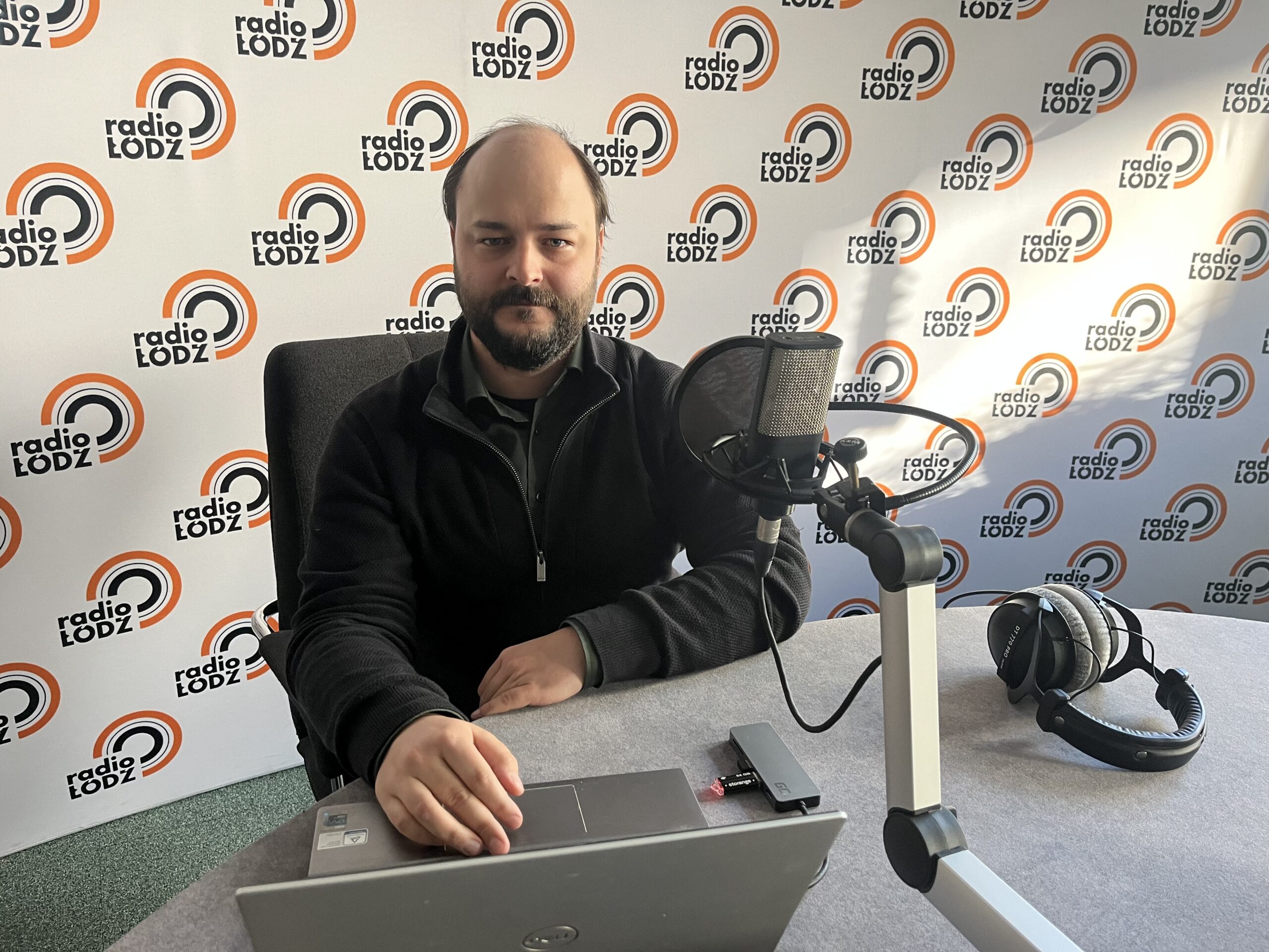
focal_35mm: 26
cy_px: 476
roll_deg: -1.2
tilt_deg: -18.0
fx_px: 953
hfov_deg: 67.3
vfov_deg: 53.1
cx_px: 634
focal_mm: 5.1
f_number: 1.6
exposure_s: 1/67
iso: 125
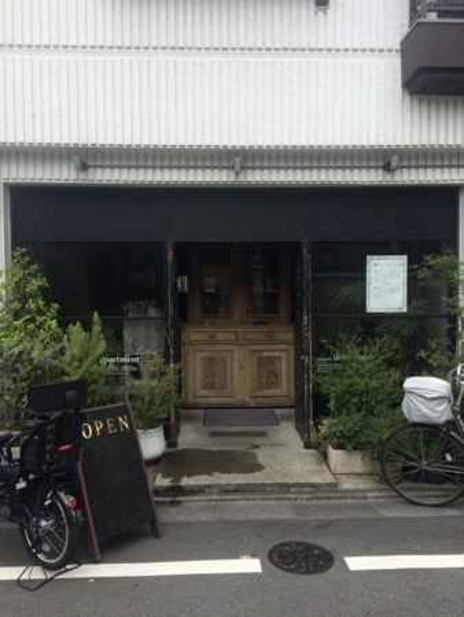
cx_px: 232
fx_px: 518
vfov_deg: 61.6
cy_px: 308
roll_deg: +0.9
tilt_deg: -1.8
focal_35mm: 29
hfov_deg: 48.3
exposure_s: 1/466
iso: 32
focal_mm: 4.15
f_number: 2.2
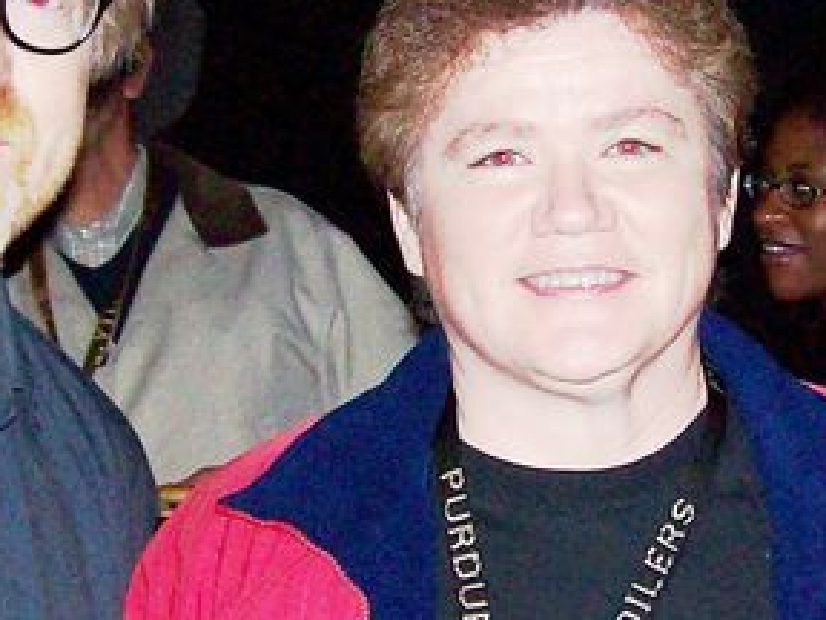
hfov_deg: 15.7
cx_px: 546
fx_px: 2983
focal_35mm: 125
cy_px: 366
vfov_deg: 11.9
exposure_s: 1/64
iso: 140
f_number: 2.7
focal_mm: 6
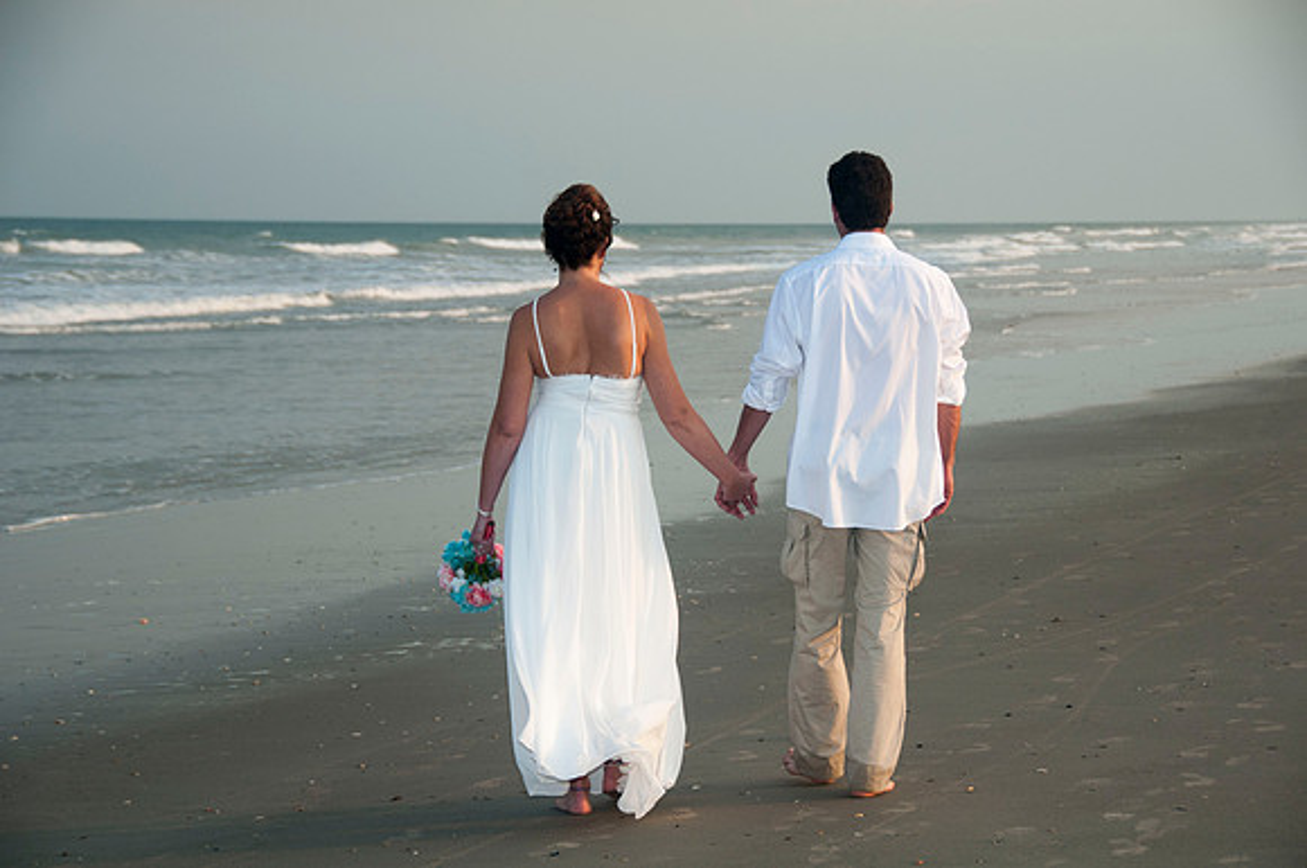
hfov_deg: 18.8
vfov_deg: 12.5
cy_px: 434
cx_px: 654
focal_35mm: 109
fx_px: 3947
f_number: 5.6
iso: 100
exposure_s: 1/250
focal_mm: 70
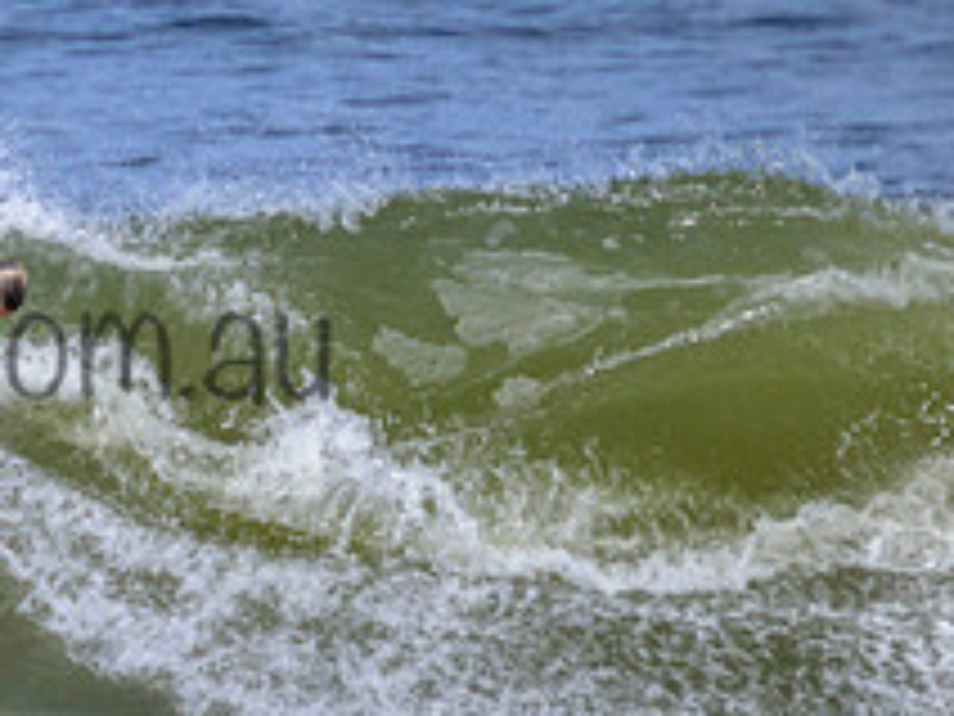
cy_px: 295
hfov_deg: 0.9
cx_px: -144
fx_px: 57930
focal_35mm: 2102
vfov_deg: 0.7
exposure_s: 1/2000
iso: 720
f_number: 11
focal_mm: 800
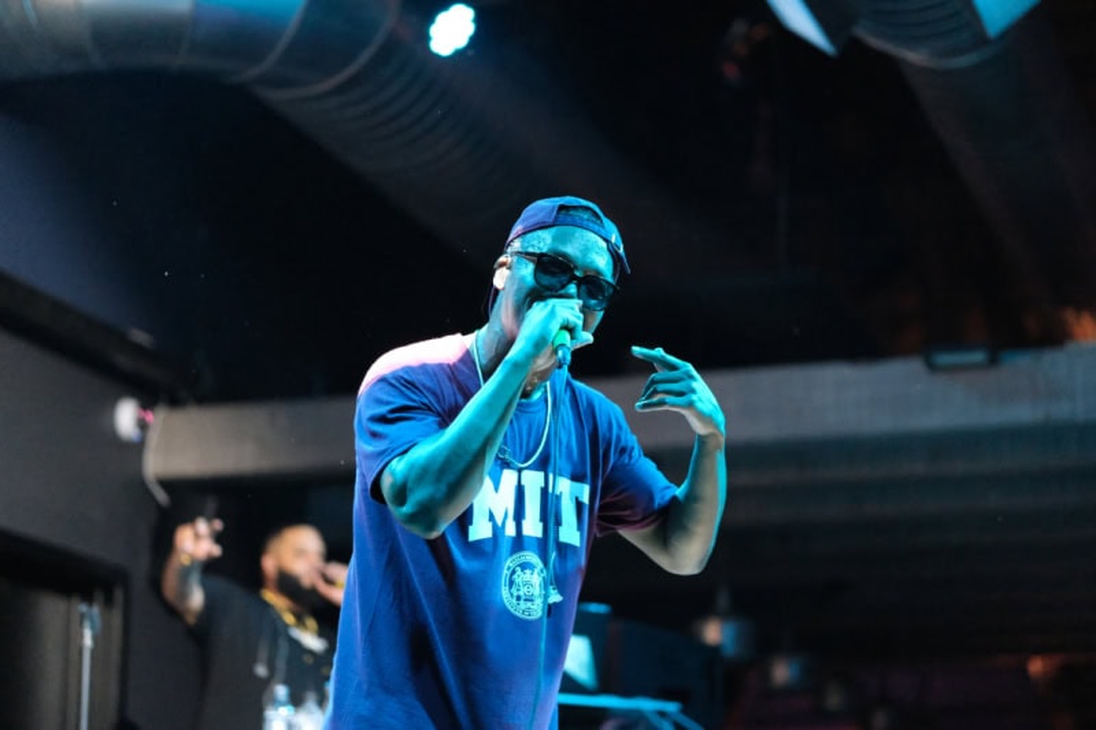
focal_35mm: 84
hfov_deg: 24.2
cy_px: 365
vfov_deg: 16.3
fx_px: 2557
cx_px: 548
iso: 8000
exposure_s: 1/210
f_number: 1.4
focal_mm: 56
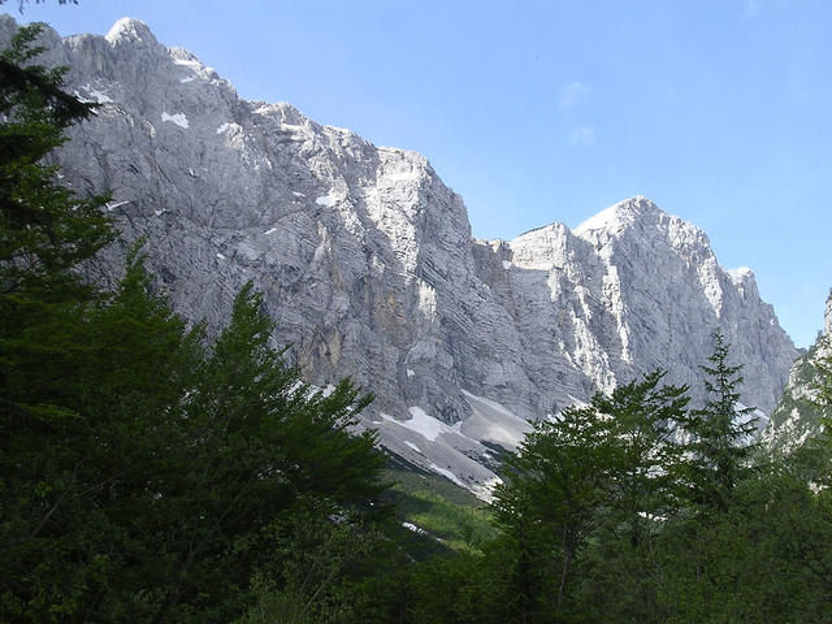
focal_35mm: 63
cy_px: 312
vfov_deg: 23.3
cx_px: 416
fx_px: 1514
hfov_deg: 30.7
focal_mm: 9.6
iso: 100
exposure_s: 1/357
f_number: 3.5
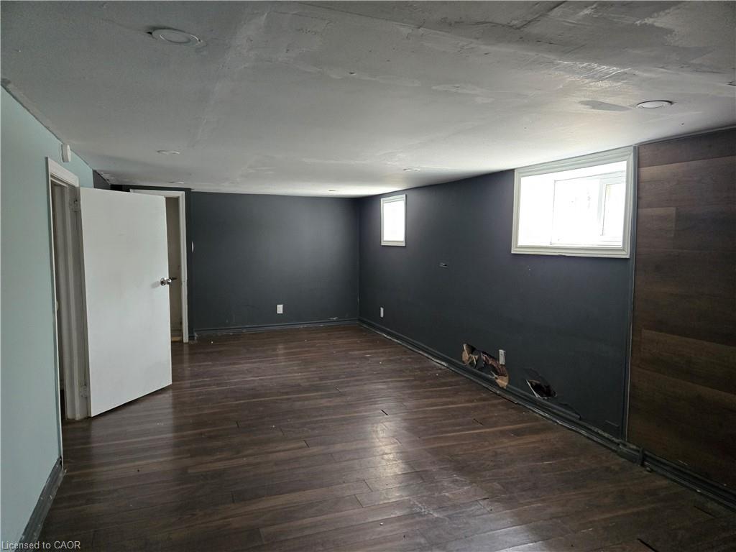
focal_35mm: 23
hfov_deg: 73.9
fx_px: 489
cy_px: 276
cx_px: 368
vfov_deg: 58.9
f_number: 1.8
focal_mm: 5.4
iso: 640
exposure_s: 1/120
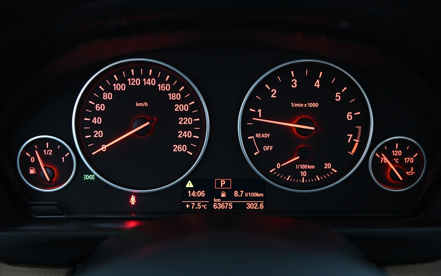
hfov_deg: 44.4
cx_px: 220
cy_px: 133
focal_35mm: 45
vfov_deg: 28.6
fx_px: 541
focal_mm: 44
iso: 2000
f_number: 4
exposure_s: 1/20
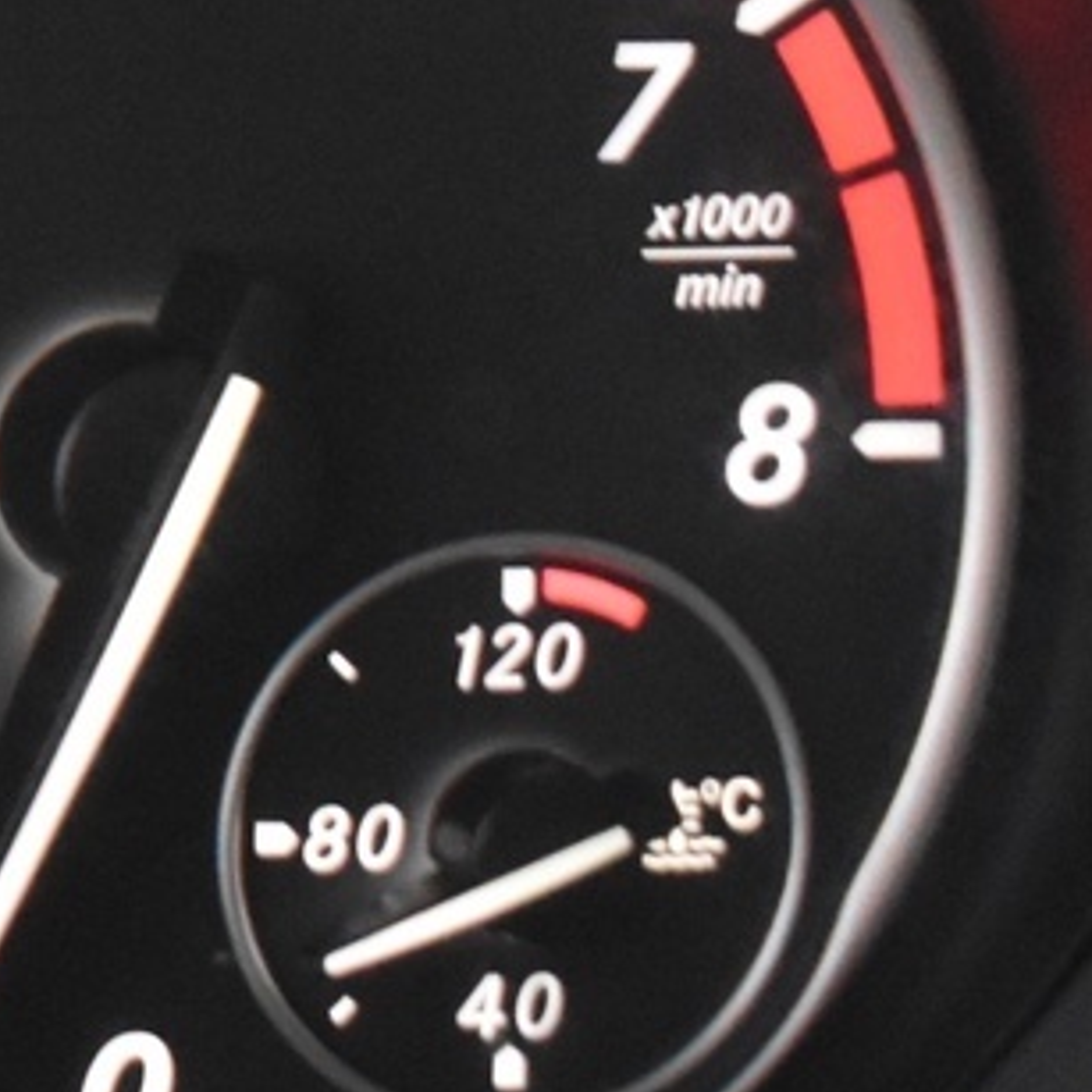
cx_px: -1586
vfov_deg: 12.1
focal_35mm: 141
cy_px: -189
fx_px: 5041
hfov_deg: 10.5
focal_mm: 21
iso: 3200
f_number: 3.8
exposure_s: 1/10
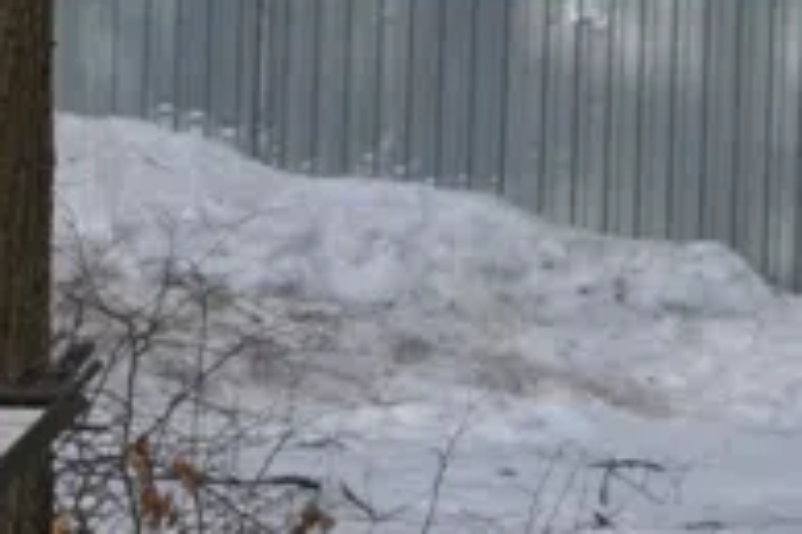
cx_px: -1083
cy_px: -333
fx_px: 13756
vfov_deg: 2.2
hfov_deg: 3.3
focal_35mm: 618
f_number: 9
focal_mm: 78
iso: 1600
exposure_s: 1/1250
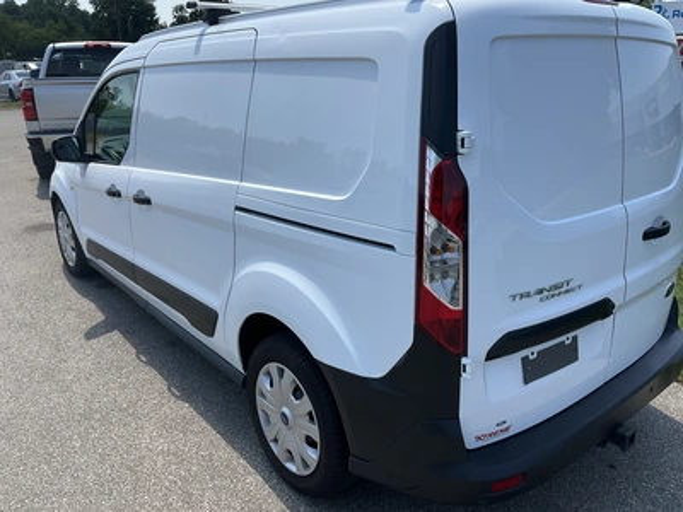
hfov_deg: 61.7
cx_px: 342
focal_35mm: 29
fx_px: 572
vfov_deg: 48.2
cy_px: 256
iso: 25
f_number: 1.8
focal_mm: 3
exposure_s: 1/1490
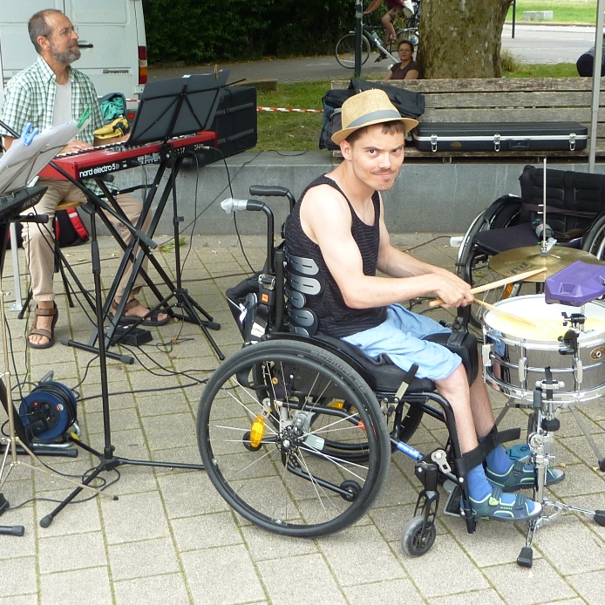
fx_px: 1028
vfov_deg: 32.6
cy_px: 231
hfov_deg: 32.7
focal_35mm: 52
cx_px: 246
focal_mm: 4.7
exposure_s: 1/60
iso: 80
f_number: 3.4
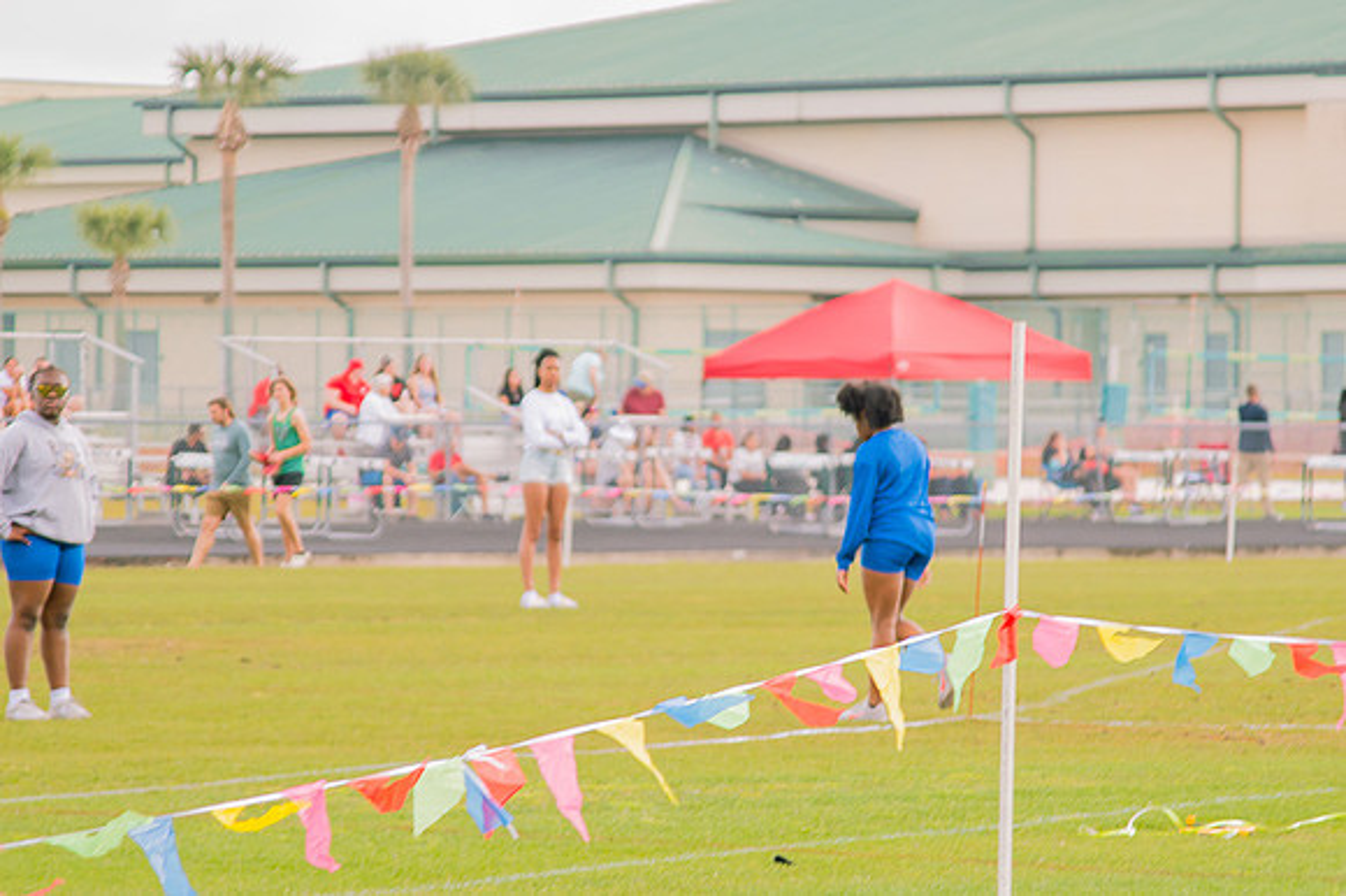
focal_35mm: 255
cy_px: 474
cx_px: 763
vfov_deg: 5.4
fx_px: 9518
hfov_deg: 8.1
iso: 200
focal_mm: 120
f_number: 4
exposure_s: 1/200
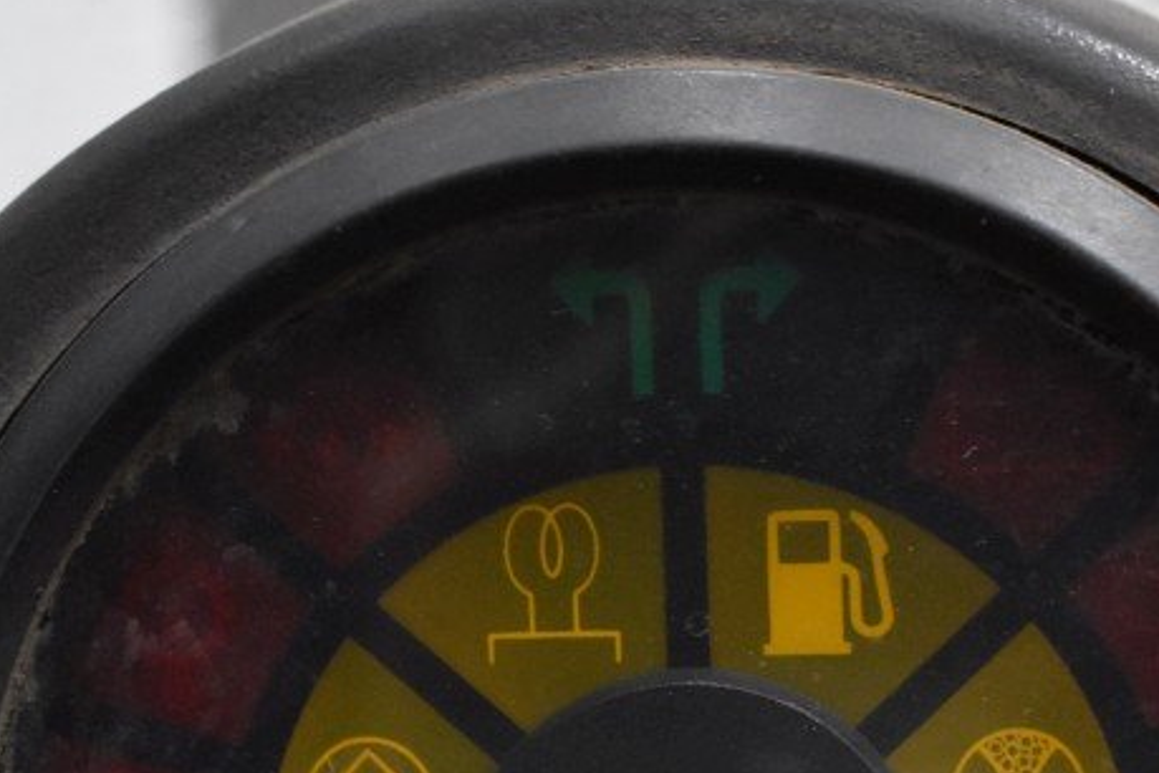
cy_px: 917
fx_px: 3284
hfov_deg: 19.9
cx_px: 778
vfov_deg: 13.1
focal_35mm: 102
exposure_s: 1/60
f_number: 4
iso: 2800
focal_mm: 26
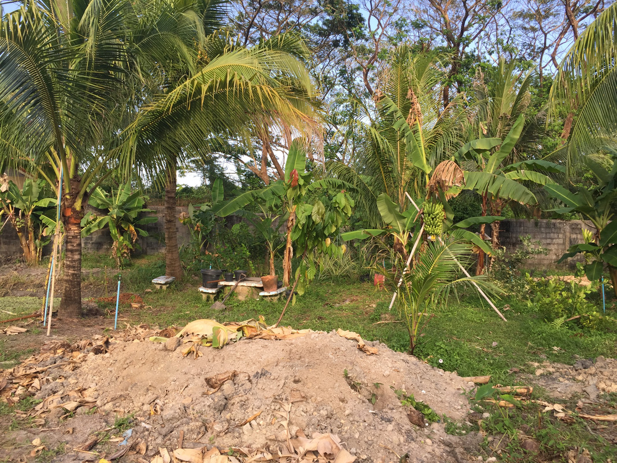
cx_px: 308
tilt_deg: -1.4
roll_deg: -2.5
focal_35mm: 29
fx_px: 517
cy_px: 232
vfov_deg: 48.2
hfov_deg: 61.7
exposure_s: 1/460
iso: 32
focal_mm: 4.15
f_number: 2.2
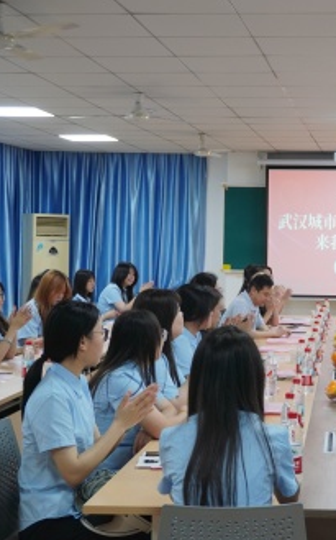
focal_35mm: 67
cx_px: 328
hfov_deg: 18.9
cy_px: 217
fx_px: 984
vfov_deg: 30.6
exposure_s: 1/40
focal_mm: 24
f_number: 4.5
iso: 200
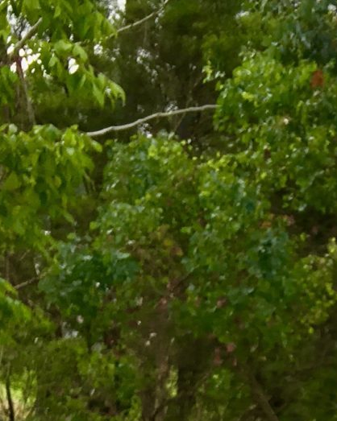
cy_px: 734
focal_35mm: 130
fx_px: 1622
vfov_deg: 13.4
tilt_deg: -8.3
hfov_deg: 11.1
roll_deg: -4.1
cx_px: 610
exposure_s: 1/368
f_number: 2.2
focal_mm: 4.15
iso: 25
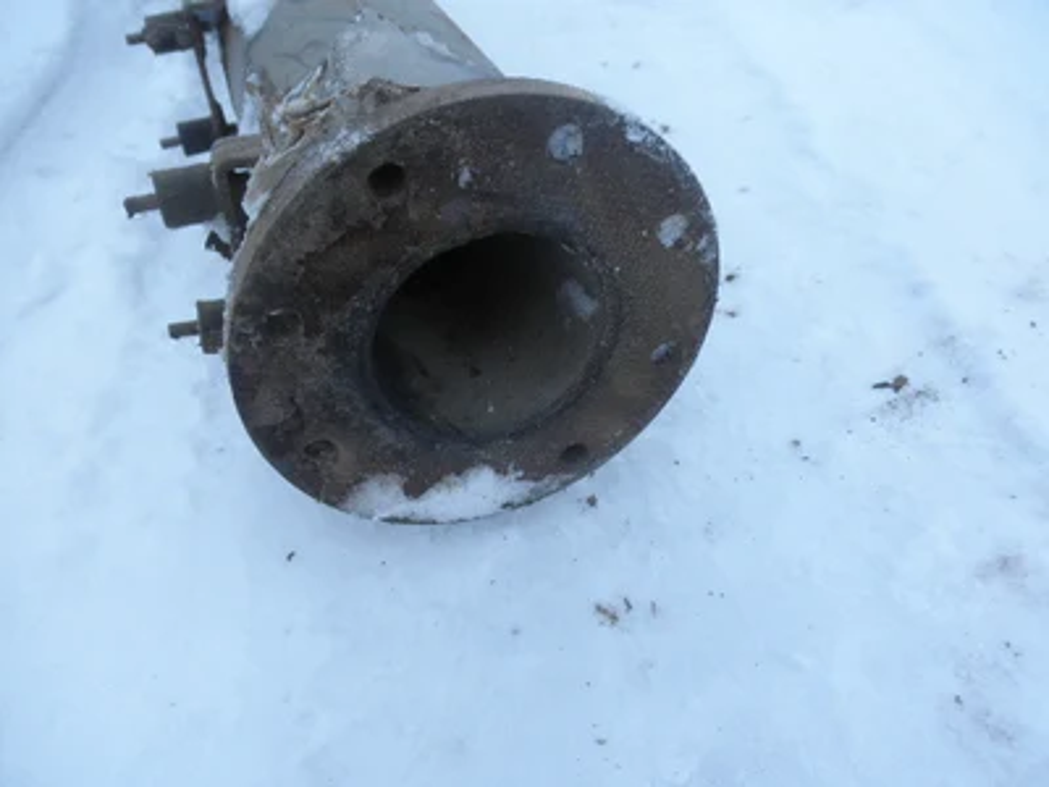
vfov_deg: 49.7
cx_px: 524
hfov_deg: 63.4
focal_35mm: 28
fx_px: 849
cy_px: 394
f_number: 3
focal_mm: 5
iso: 64
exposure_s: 1/100
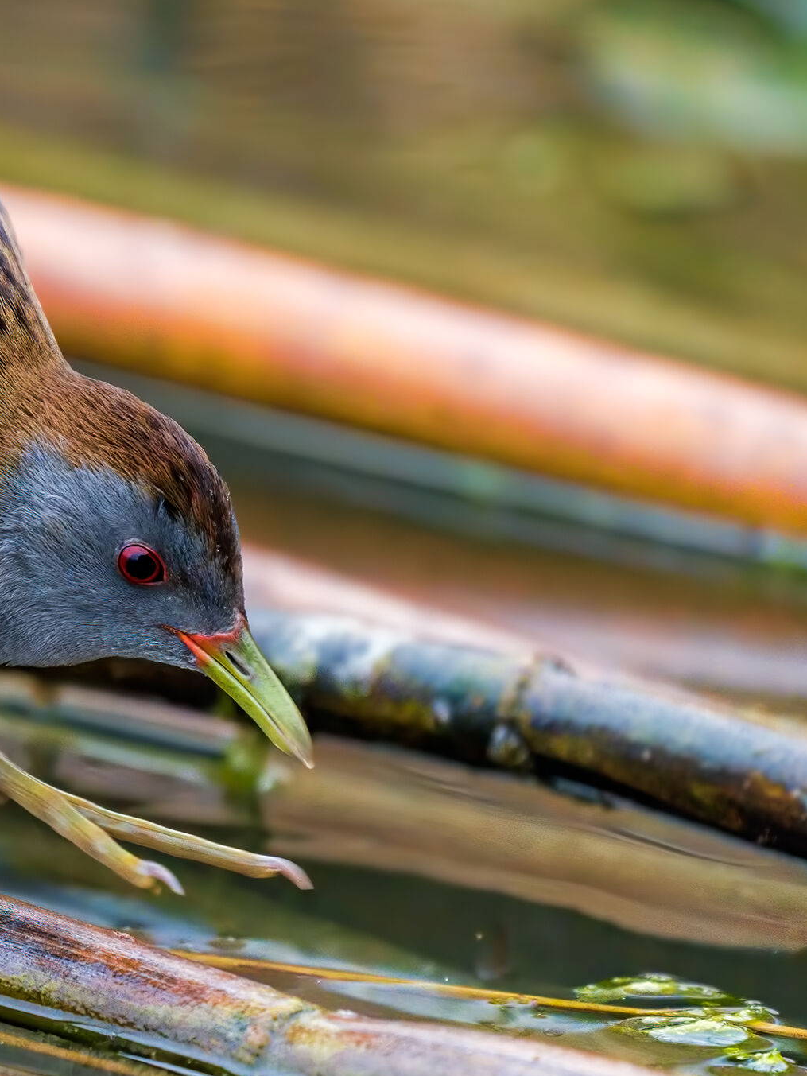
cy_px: 565
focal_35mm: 955
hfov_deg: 1.6
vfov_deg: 2.1
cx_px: -29
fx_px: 29680
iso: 12800
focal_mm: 560
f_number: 8
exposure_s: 1/200
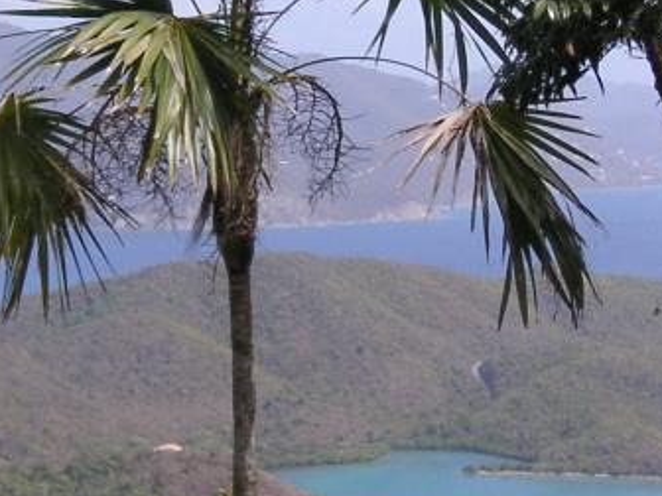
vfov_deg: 8.5
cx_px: 138
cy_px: 169
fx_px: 3347
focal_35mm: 175
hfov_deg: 11.3
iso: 50
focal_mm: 7.6
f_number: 3.2
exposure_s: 1/750
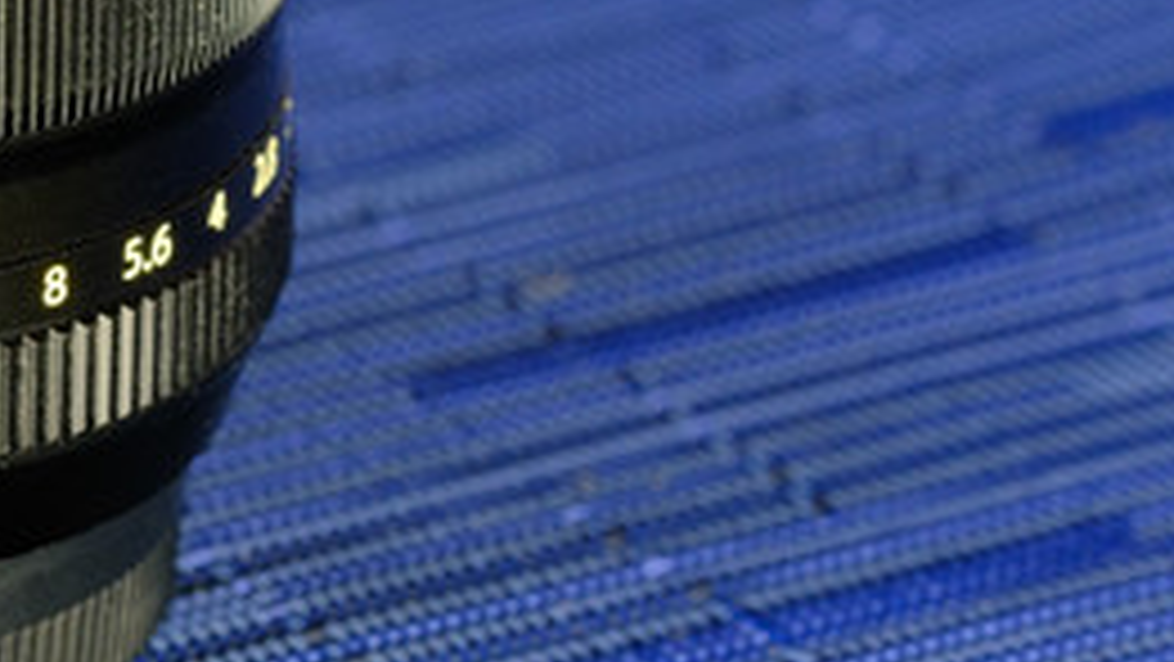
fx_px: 10805
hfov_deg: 6.2
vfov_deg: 3.5
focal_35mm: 347
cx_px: -130
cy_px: 83
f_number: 7.1
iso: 800
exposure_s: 1/4
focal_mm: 90
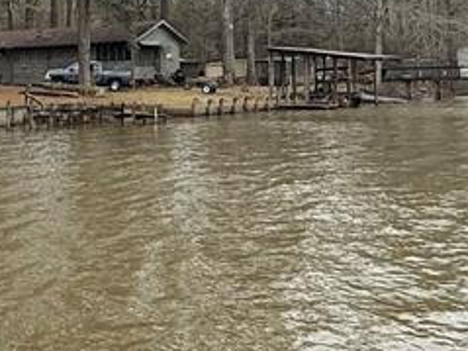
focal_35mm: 60
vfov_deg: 23.6
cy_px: 20
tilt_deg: +4.6
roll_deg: +1.5
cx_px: 190
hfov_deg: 32.1
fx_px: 811
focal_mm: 2.22
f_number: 2.2
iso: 64
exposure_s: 1/789
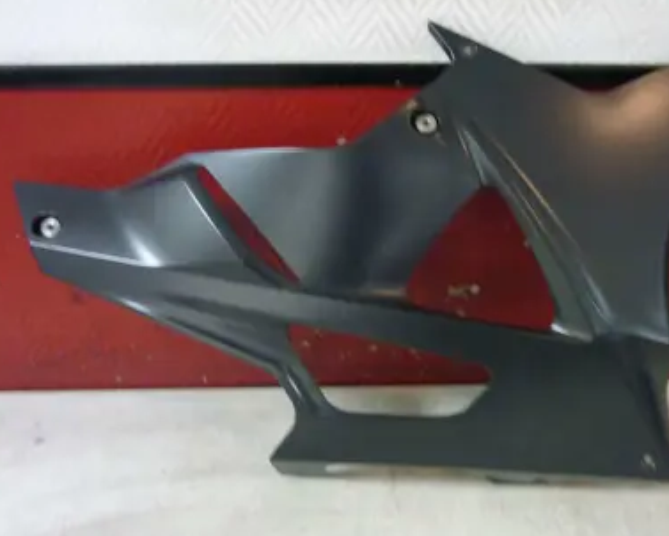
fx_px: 812
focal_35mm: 41
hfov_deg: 44.5
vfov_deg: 36.5
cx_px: 406
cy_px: 252
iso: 400
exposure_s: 1/8
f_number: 2.8
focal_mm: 5.5
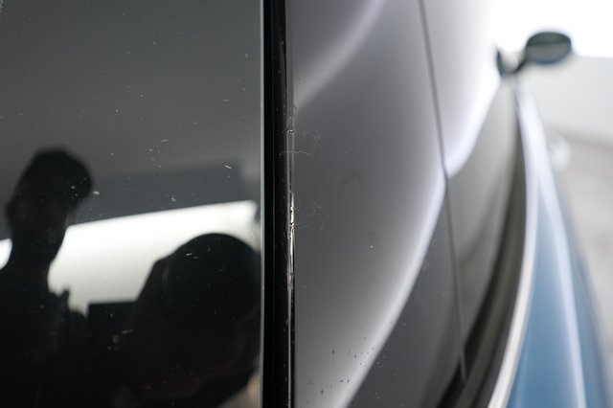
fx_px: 408
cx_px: 306
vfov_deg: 53.1
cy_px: 204
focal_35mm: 24
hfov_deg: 73.8
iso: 2000
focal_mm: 24
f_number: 2.8
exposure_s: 1/60
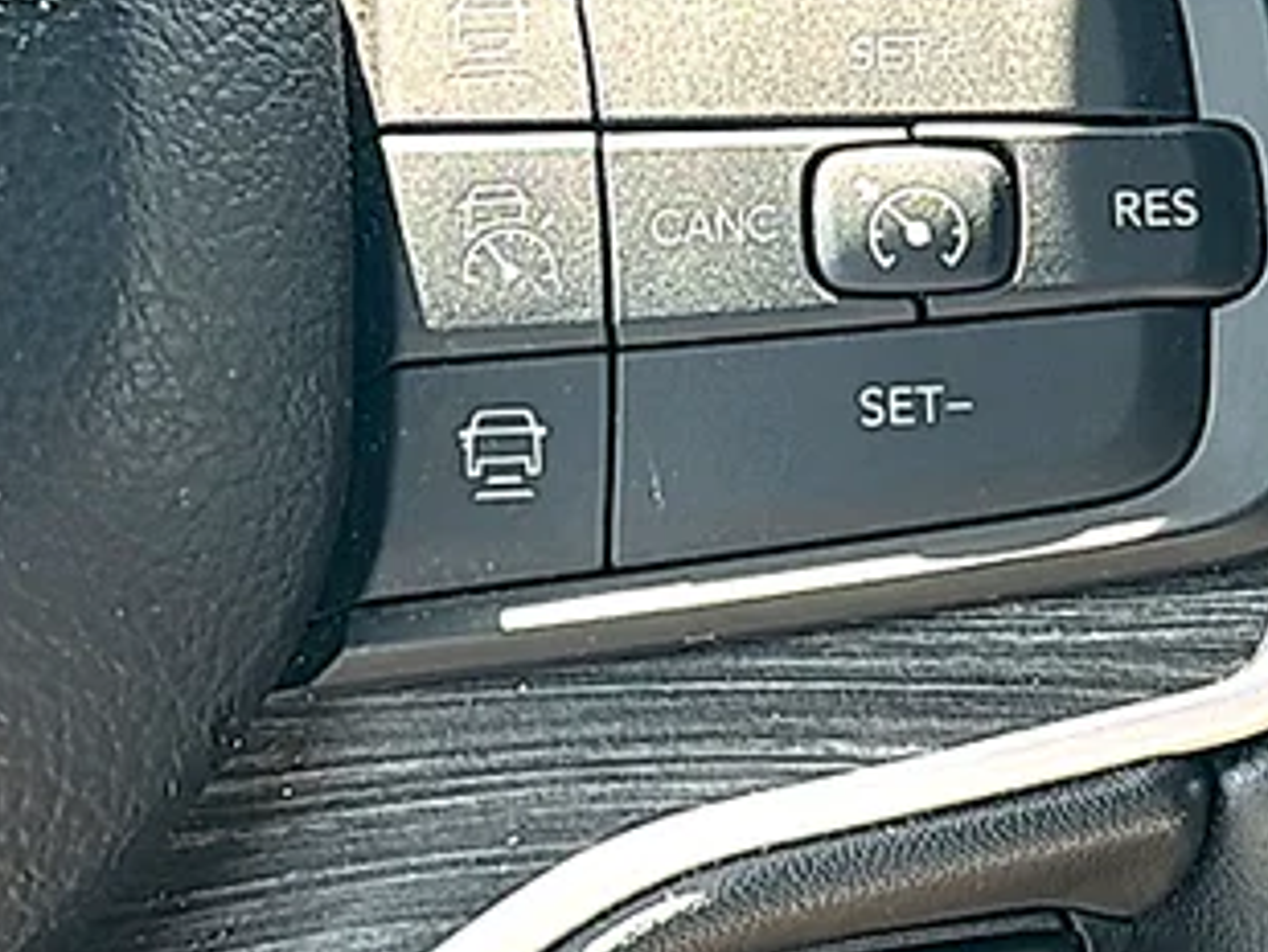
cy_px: 322
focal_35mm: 86
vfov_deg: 17.1
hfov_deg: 22.5
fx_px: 3151
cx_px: 952
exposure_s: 1/277
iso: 80
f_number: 1.78
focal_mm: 6.86
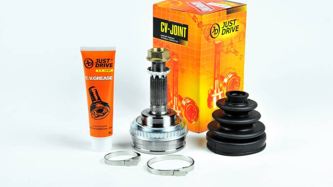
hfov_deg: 21.8
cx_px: 167
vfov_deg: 12.4
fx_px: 865
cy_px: 82
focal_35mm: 98
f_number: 10
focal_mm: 62
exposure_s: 1/125
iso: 200
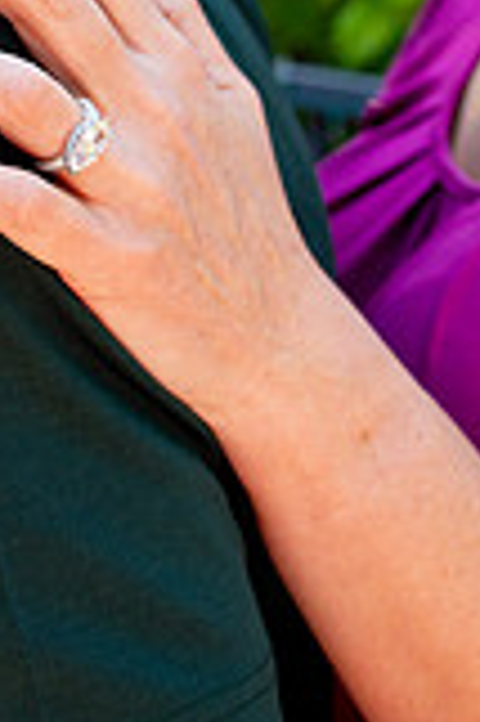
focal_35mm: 98
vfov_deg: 20.1
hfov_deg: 13.9
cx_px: 117
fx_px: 1964
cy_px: -13
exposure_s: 1/100
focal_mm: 35
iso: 320
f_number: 4.5
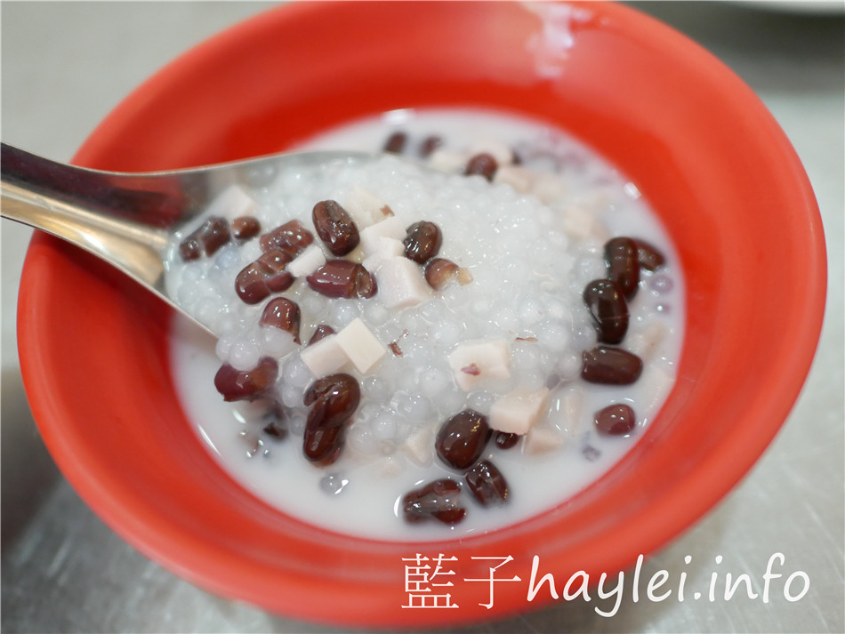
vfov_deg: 46.8
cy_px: 317
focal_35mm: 30
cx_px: 422
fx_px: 733
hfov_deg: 60.0
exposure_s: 1/60
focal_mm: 15
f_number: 1.7
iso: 1250
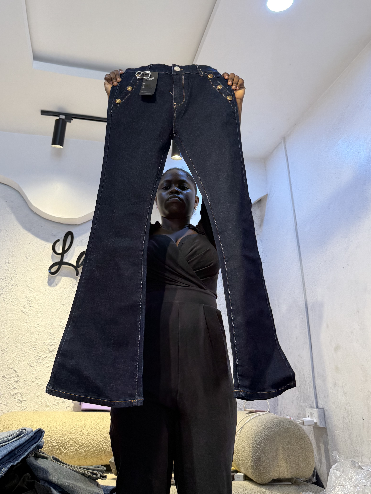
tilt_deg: +26.2
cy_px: 174
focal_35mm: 33
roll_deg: -0.5
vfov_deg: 54.5
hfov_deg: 42.9
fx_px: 472
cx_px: 170
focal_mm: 6.76
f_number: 1.78
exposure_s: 1/100
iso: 64
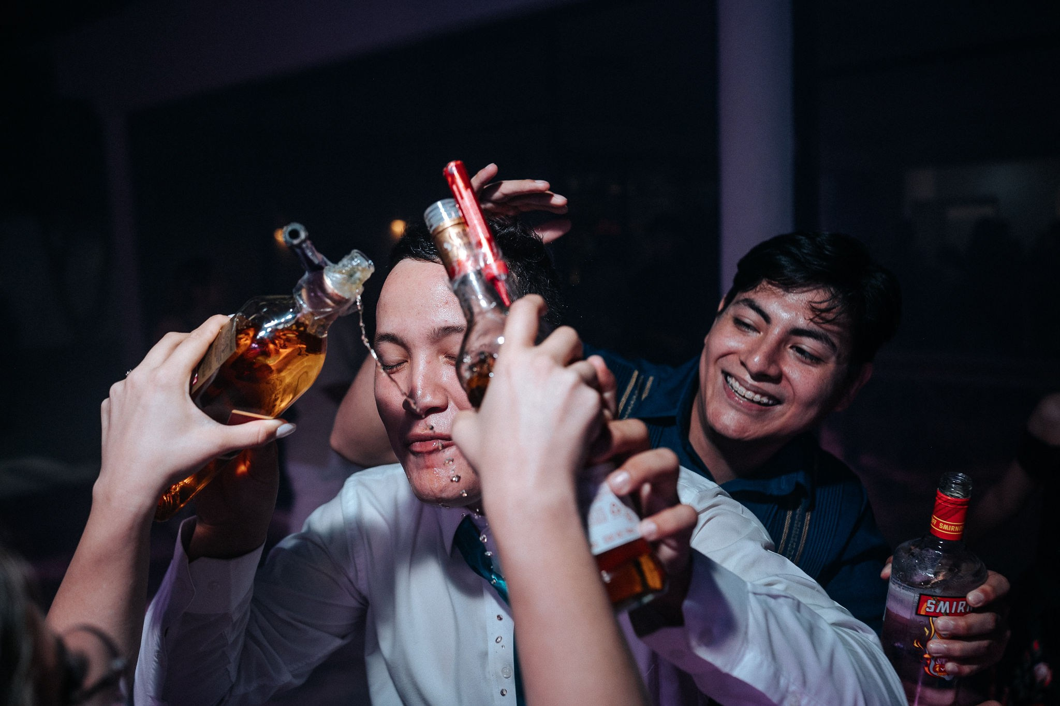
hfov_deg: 54.4
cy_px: 353
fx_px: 1030
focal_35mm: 35
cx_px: 530
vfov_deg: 37.8
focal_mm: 35
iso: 640
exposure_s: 1/160
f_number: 3.2
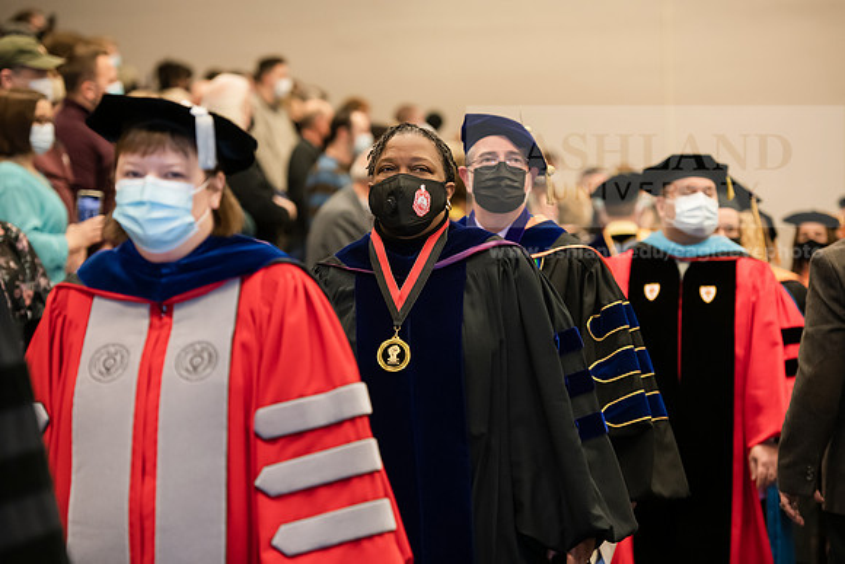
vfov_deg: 11.2
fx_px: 2864
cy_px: 282
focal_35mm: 122
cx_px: 422
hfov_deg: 16.8
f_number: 3.5
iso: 2000
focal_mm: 122
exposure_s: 1/200
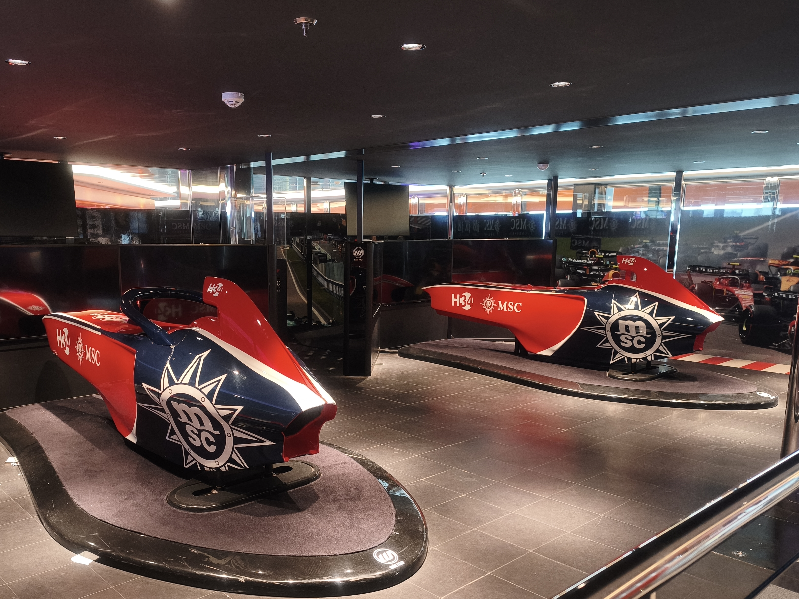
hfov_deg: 59.6
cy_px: 362
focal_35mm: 30
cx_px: 332
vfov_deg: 46.5
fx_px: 692
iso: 400
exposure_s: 1/48
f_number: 1.62
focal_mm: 6.45
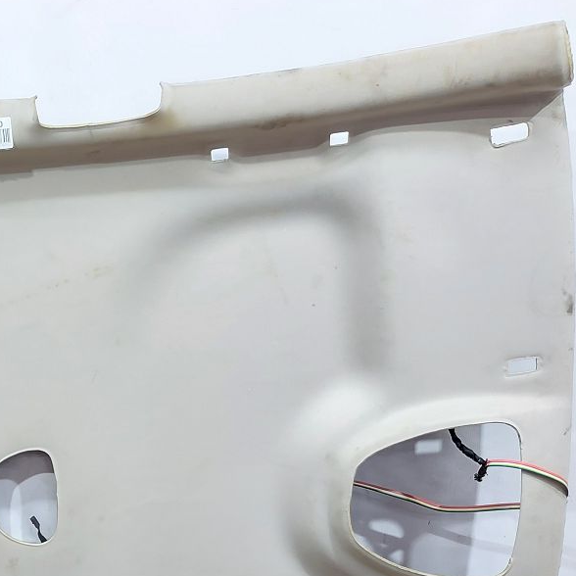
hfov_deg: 31.6
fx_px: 941
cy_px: 465
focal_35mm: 50
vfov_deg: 33.0
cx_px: 9
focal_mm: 5.23
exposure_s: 1/33
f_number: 1.8
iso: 200
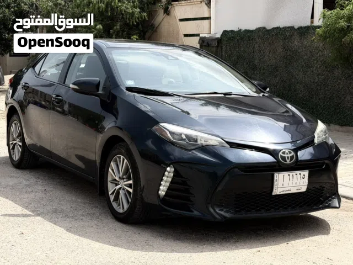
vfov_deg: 30.3
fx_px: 489
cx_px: 176
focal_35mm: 48
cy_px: 132
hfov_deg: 39.7
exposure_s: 1/2976
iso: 64
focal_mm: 6.76
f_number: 1.78
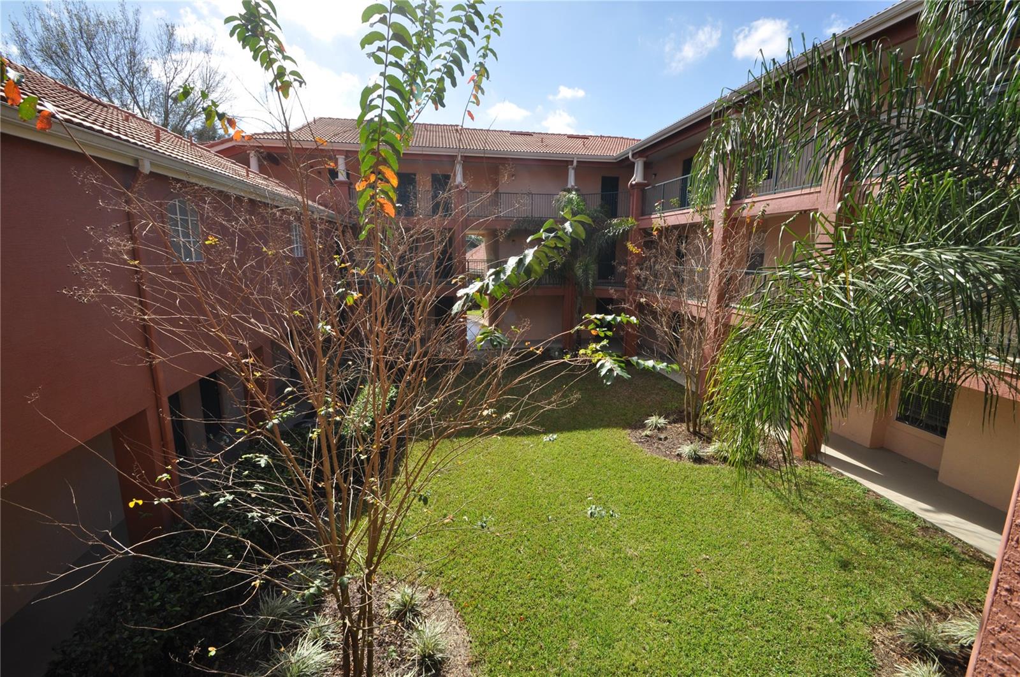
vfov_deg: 77.2
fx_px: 424
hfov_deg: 100.5
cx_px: 510
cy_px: 338
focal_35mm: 15
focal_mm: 10
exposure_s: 1/250
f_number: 8
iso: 200
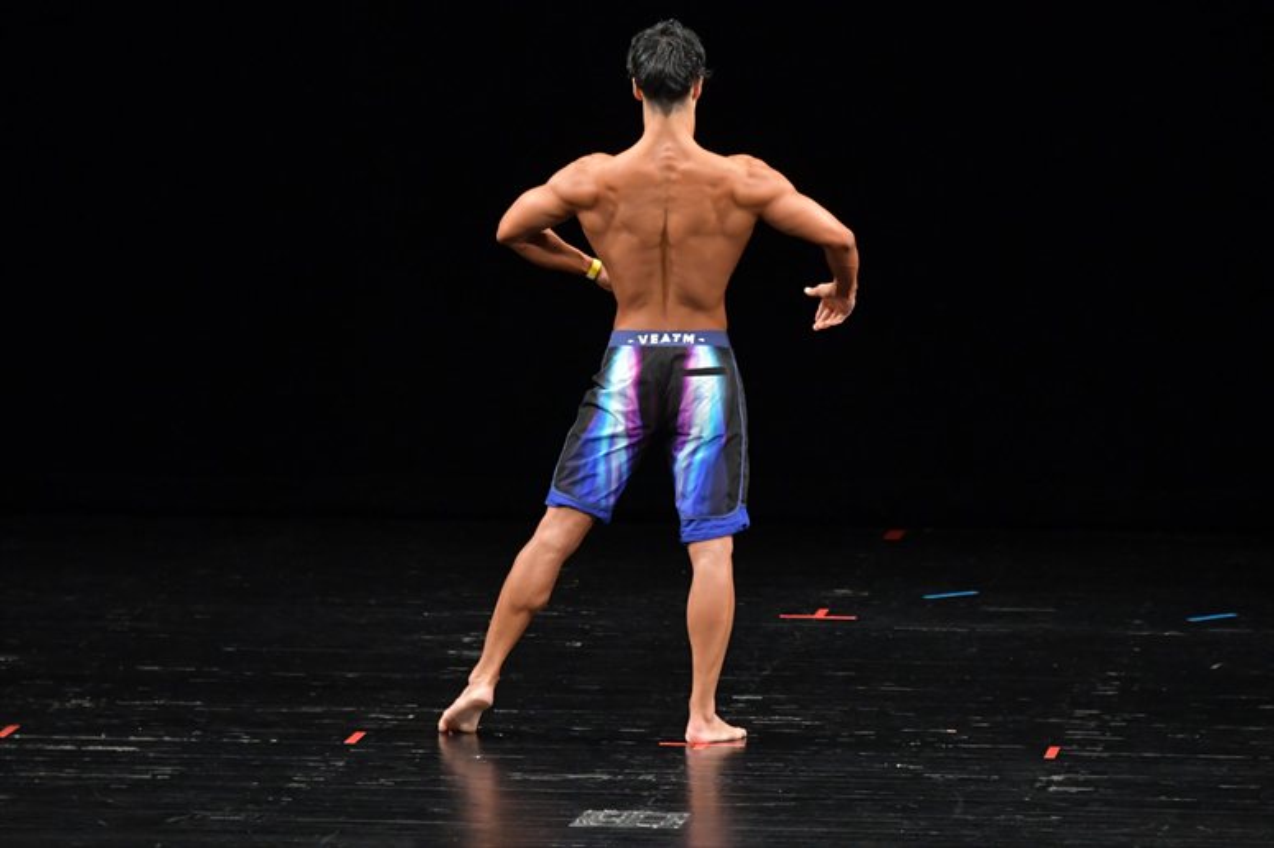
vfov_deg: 5.1
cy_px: 424
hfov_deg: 7.6
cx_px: 637
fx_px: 9550
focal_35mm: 270
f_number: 5.6
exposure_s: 1/400
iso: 3200
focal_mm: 180
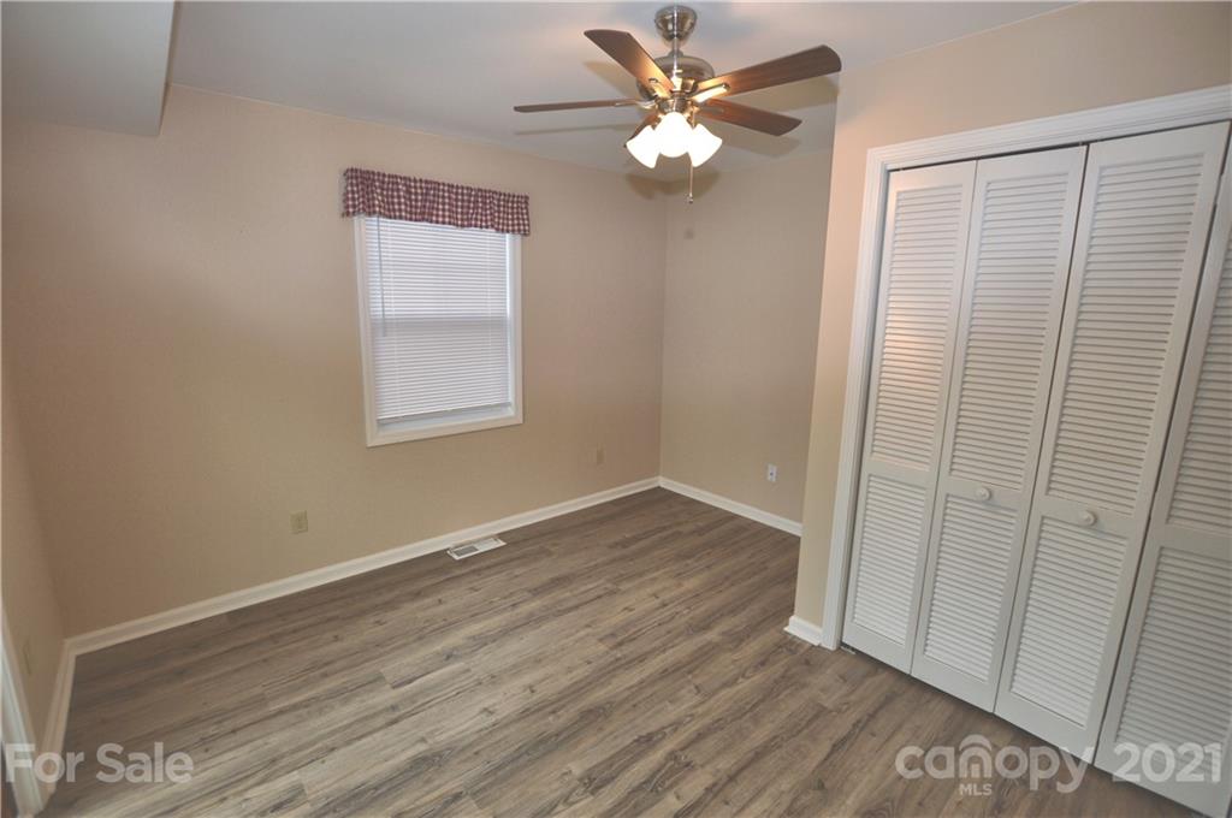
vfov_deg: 77.2
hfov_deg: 100.5
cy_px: 409
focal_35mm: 15
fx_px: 513
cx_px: 616
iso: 100
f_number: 4
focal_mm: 10
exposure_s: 1/60
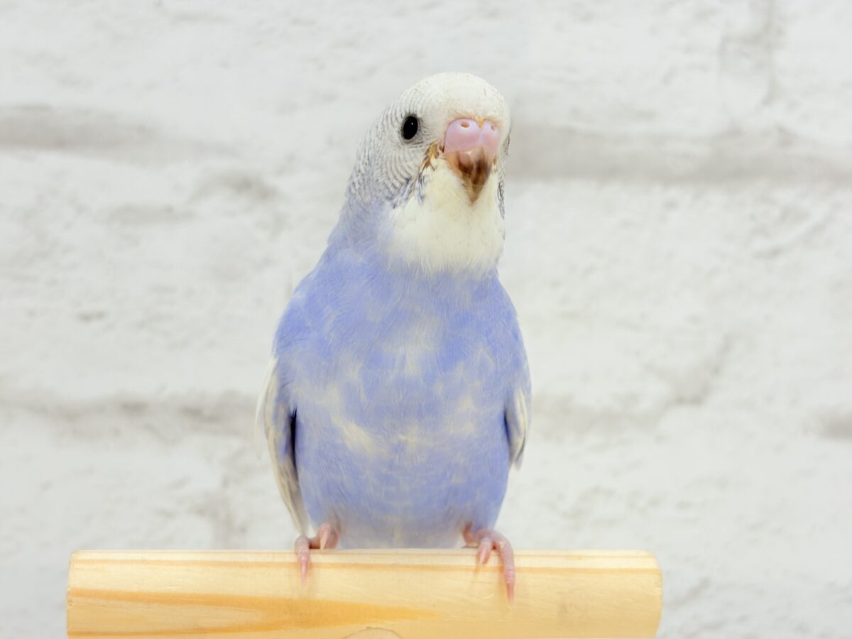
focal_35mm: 52
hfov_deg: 36.8
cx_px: 426
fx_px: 1280
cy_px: 320
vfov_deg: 28.0
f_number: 1.6
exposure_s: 1/100
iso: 64
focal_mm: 5.96
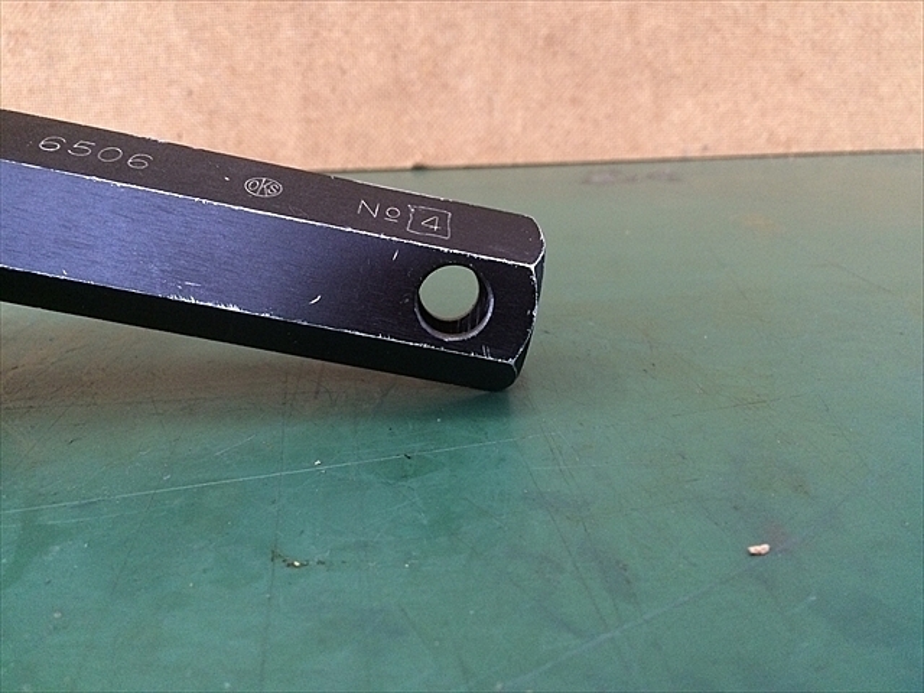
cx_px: 462
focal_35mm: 29
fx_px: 774
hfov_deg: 61.7
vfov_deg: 48.2
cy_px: 346
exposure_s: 1/30
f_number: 2.2
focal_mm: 4.15
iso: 200
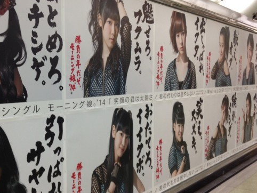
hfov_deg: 36.3
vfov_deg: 28.0
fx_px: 386
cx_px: 79
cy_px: 104
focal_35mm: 52
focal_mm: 4.12
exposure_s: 1/20
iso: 80
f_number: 2.4
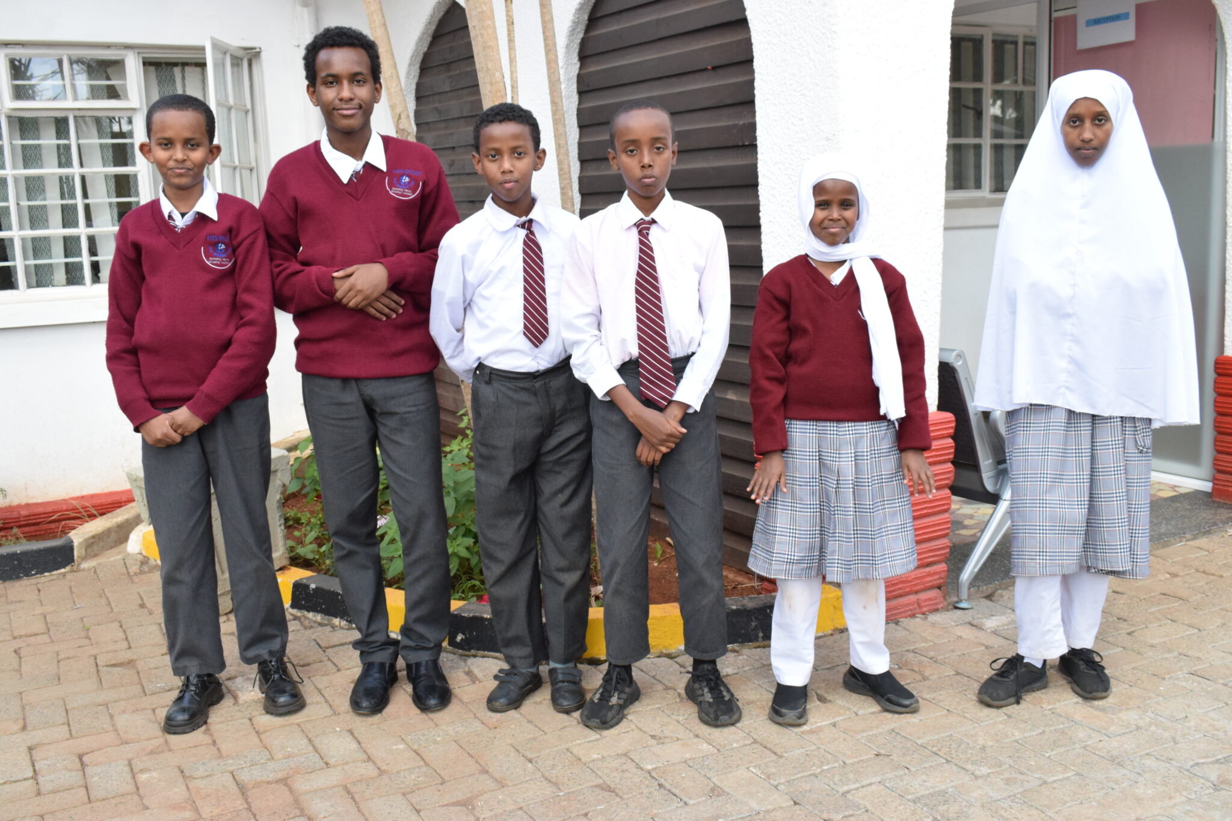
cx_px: 616
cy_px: 410
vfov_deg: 36.9
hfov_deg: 53.1
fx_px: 1232
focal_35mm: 36
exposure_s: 1/400
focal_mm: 24
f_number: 8
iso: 1600
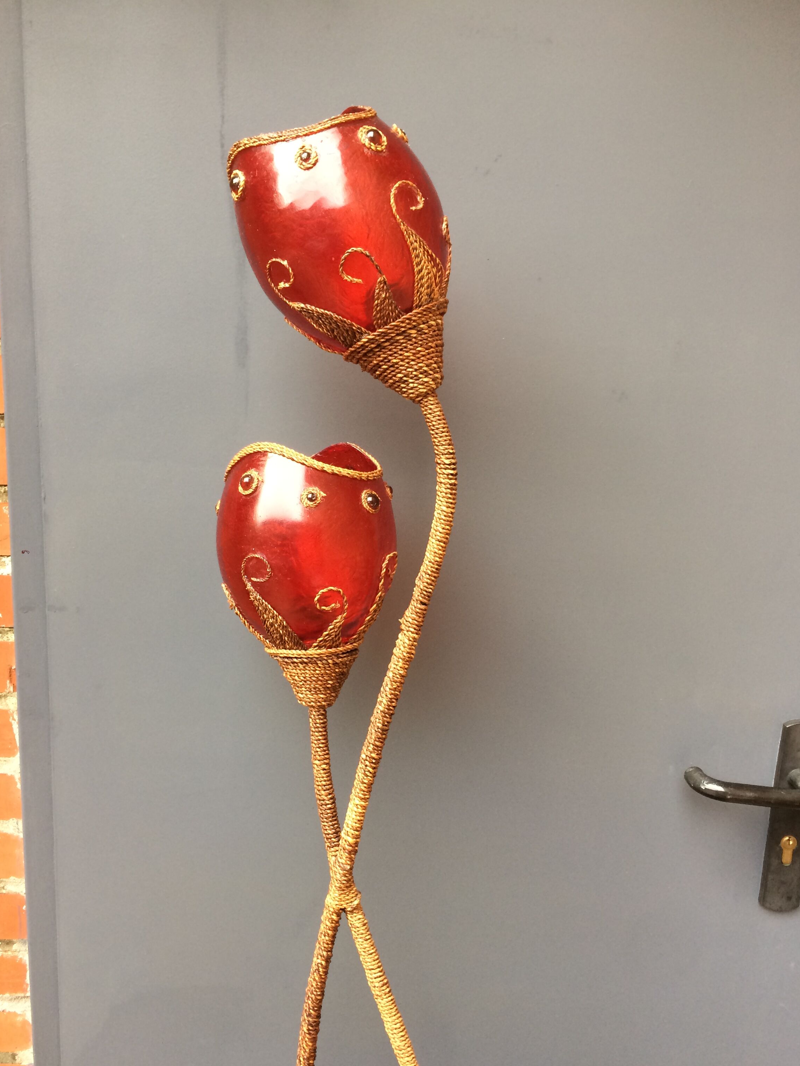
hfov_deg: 45.4
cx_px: 386
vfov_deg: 58.3
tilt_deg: -17.3
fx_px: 955
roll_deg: -2.5
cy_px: 569
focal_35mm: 31
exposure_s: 1/33
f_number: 2.2
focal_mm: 4.15
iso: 50
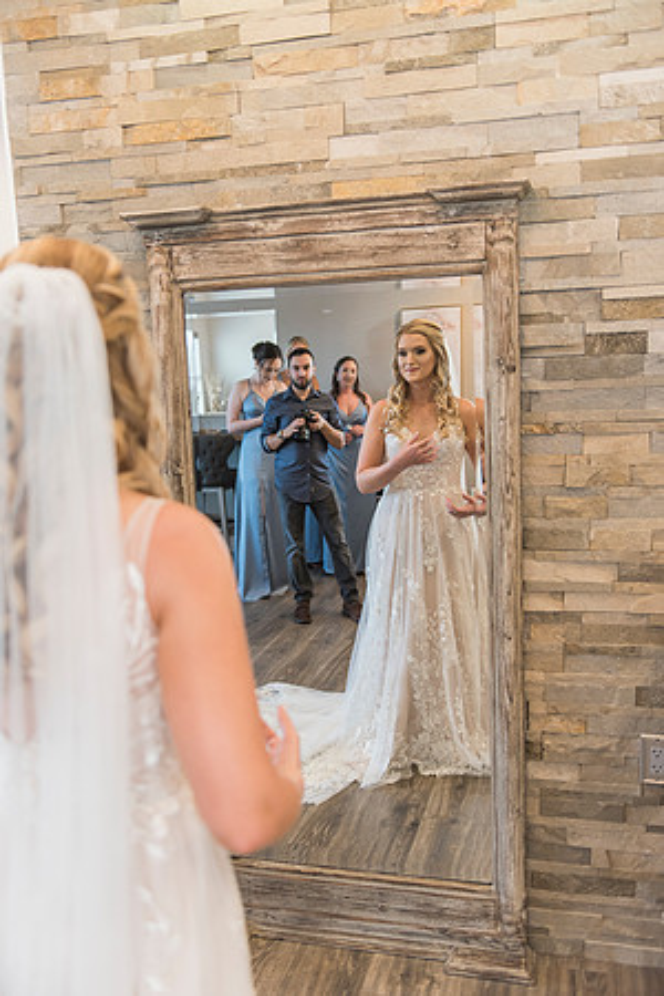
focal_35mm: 34
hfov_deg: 38.9
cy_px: 498
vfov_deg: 55.8
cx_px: 332
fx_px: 941
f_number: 2.8
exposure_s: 1/160
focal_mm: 34
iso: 1000
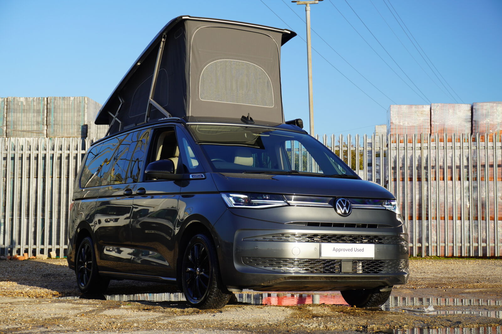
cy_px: 167
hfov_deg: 30.5
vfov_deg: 20.6
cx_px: 251
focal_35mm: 66
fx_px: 920
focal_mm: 44
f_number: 6.7
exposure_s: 1/90
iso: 100
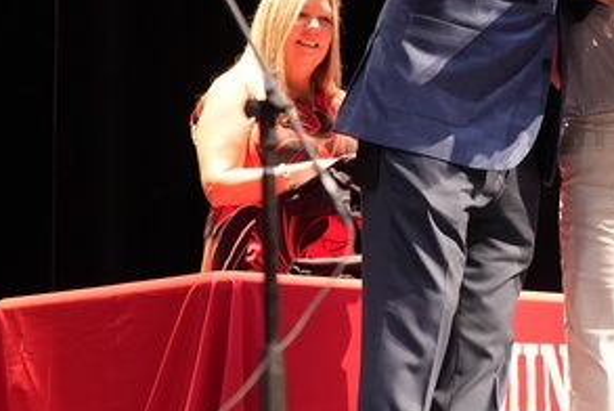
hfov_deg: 11.3
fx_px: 3039
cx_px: 740
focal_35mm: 178
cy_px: 93
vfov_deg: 7.7
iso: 2000
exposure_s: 1/60
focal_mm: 51
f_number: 3.5
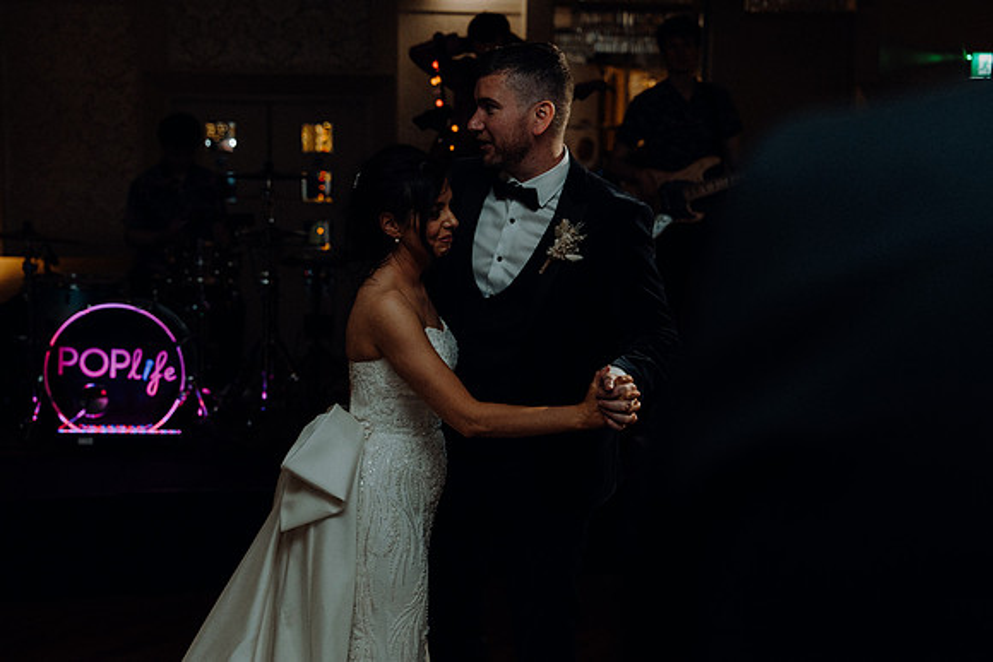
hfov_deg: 37.5
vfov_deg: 25.5
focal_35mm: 53
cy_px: 331
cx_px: 496
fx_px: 1462
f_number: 3.5
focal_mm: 53
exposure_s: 1/160
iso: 2500
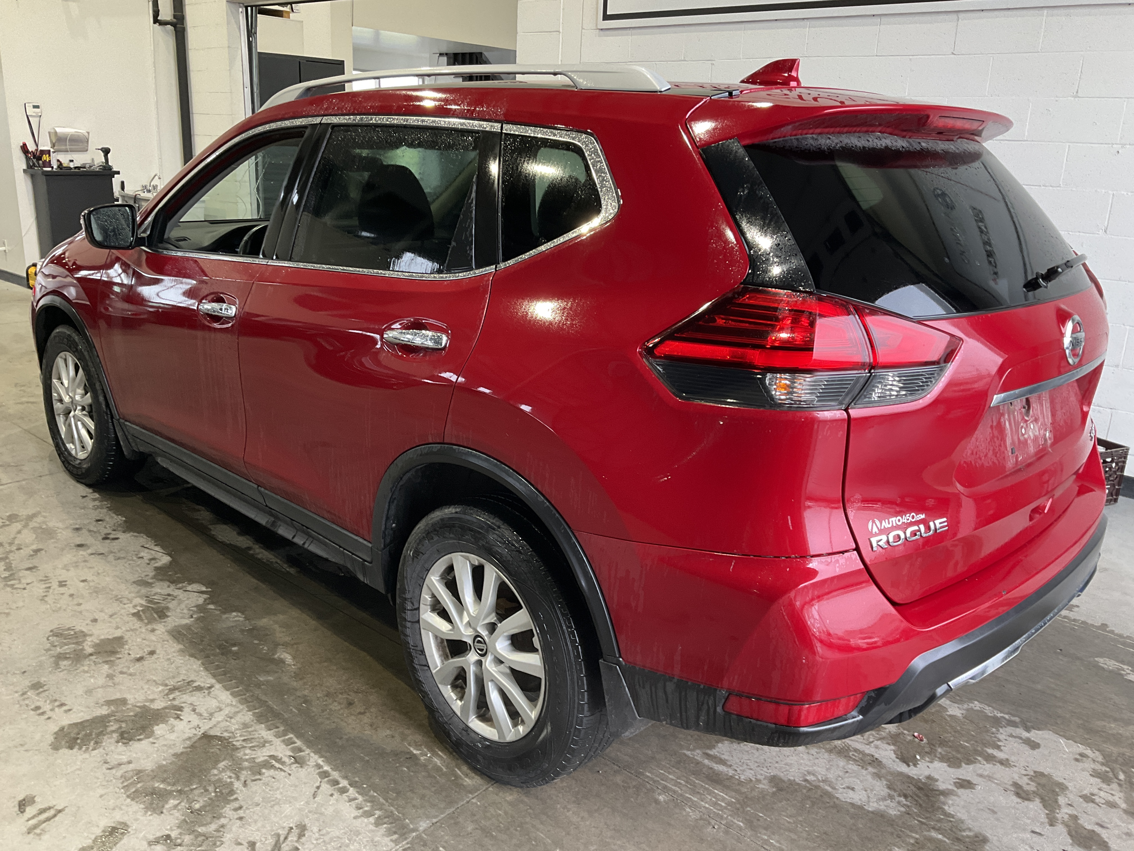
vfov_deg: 48.2
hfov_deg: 61.7
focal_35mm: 29
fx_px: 950
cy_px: 426
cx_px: 567
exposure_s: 1/60
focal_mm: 3
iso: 80
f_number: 1.8
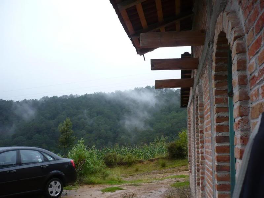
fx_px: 267
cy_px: 99
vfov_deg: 40.7
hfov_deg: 52.6
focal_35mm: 35
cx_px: 132
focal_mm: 5.8
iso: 100
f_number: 2.8
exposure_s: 1/80
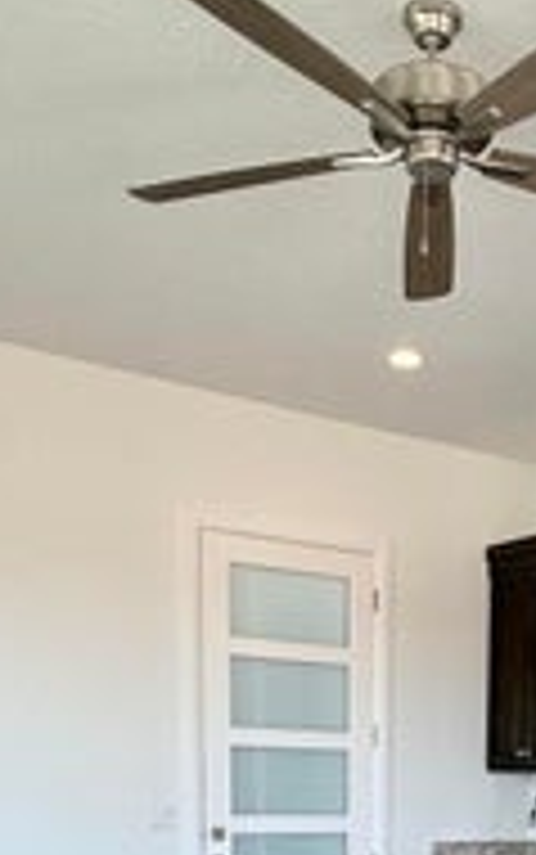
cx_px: 482
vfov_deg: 34.2
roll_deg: -1.6
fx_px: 1167
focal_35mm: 50
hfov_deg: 25.1
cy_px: 968
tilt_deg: -8.0
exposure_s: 1/120
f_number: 2.2
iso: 64
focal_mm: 2.22
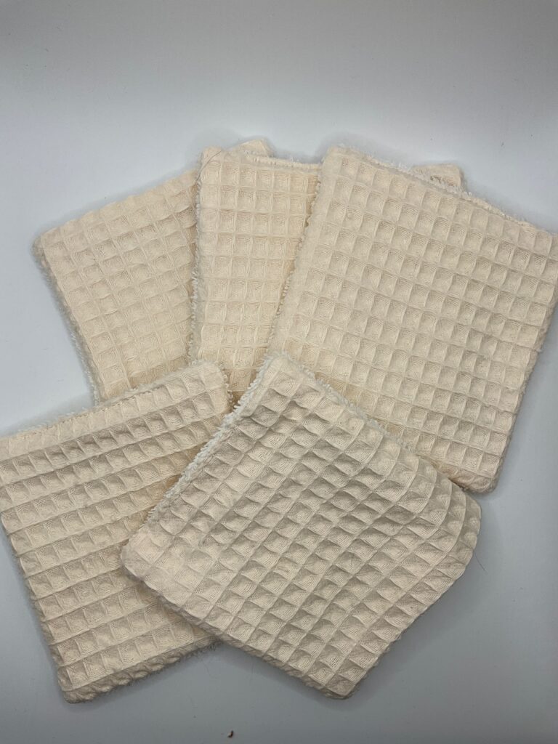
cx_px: 279
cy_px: 372
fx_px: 623
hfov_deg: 48.2
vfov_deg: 61.7
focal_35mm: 29
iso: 25
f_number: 1.8
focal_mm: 3
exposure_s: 1/378
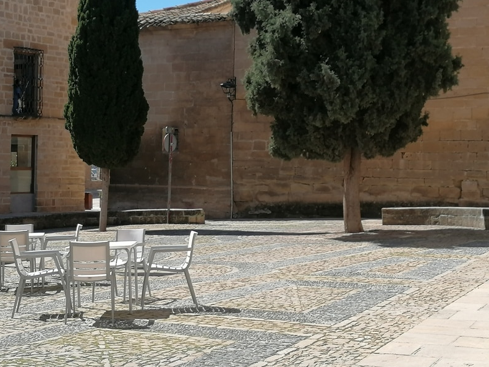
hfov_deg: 29.3
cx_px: 206
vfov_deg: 22.2
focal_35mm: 66
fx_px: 932
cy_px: 145
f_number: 1.8
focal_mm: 4.75
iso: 50
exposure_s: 1/1289
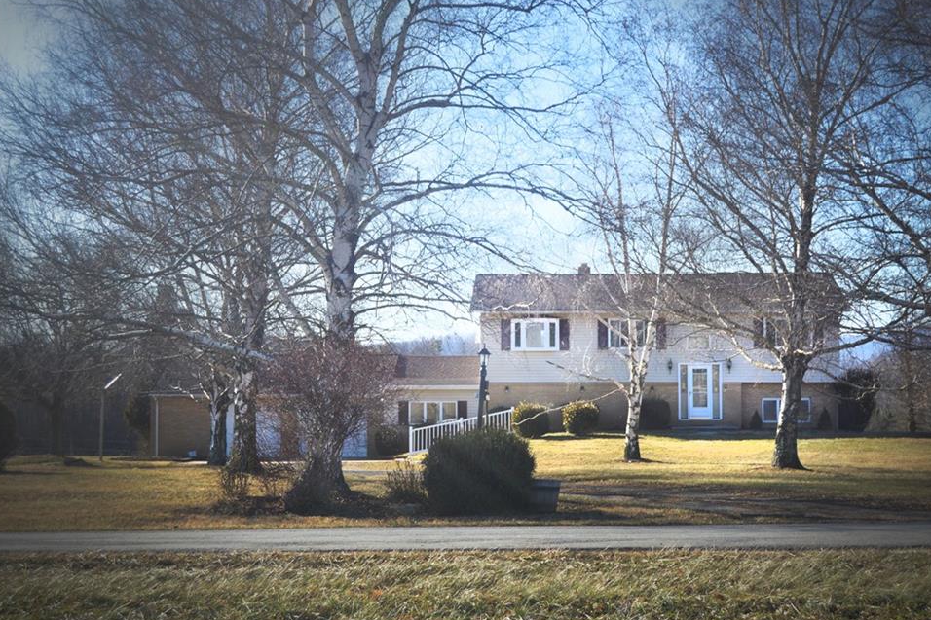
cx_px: 491
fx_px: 1577
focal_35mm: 61
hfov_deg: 32.9
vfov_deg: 22.3
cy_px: 303
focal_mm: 38
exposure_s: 1/250
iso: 100
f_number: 5.6
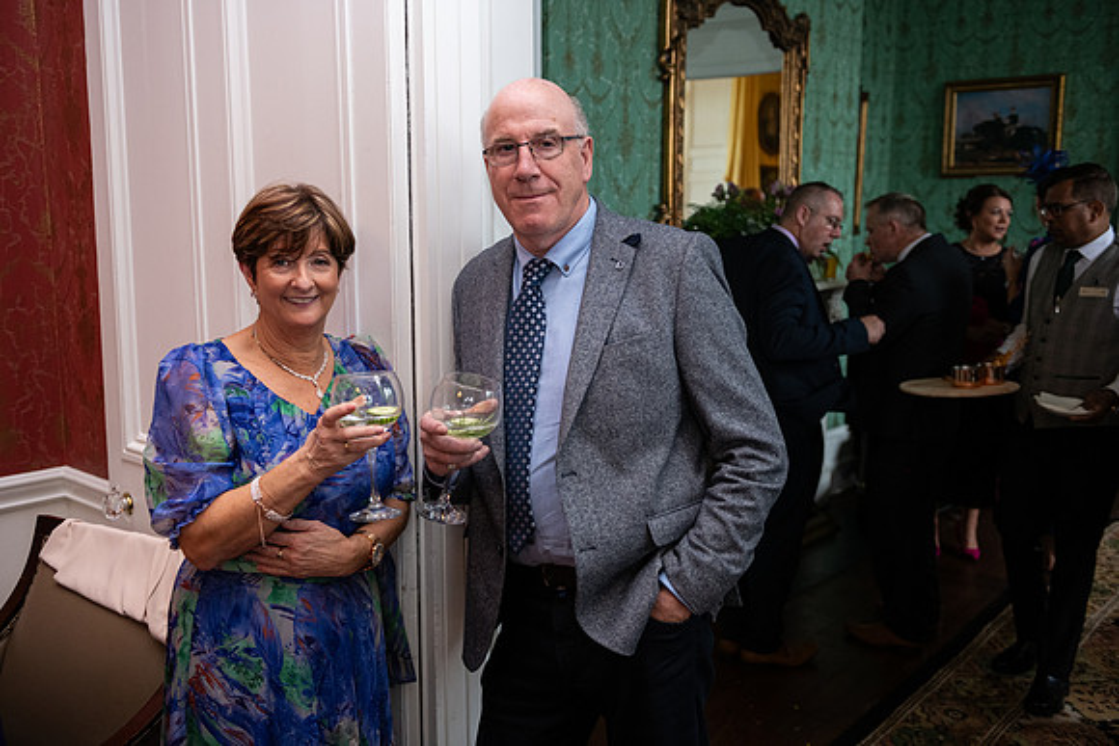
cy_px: 373
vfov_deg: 38.9
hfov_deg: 55.8
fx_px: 1057
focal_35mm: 34
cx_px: 560
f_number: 3.5
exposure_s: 1/160
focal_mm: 34
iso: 800
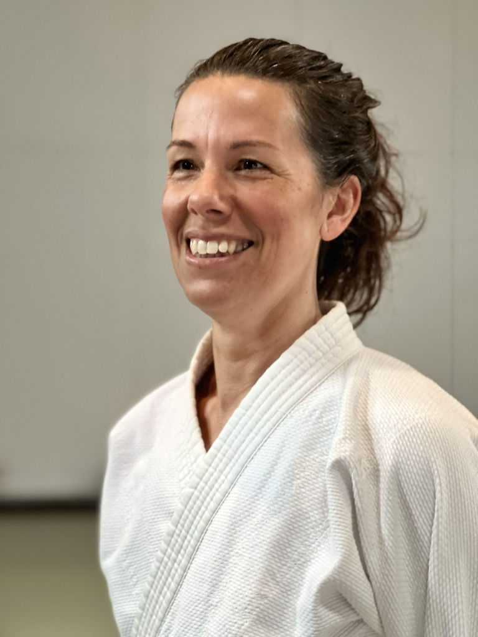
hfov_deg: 19.1
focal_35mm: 77
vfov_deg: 25.3
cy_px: 318
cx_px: 239
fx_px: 1418
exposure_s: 1/17
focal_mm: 9
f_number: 2.8
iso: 400
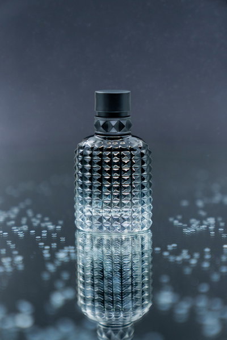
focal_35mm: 70
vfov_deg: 28.8
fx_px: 661
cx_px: 114
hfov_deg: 19.5
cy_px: 170
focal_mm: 70
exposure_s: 1/1000
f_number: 2.8
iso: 2500
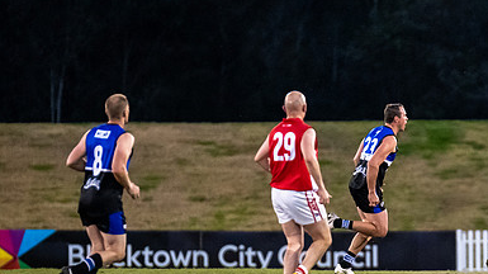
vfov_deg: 2.0
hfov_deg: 3.6
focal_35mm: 602
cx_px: 508
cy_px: 200
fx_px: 7785
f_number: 2.8
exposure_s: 1/1250
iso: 7200
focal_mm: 240
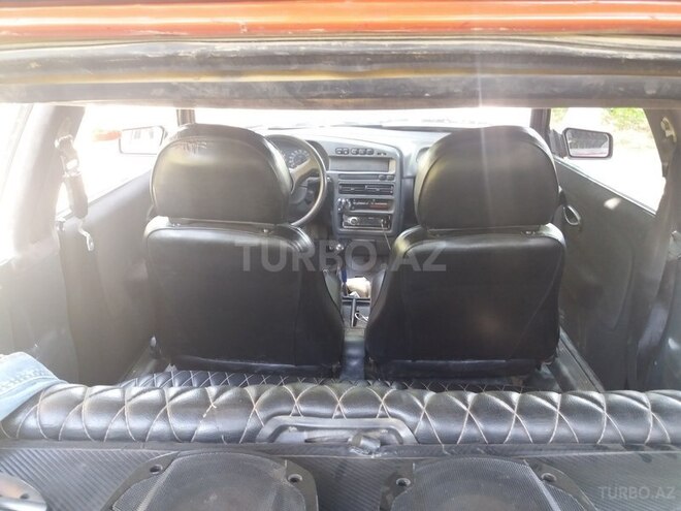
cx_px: 340
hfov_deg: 63.4
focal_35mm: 28
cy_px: 256
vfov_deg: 49.7
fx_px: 551
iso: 160
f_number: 1.9
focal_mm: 3.7
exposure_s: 1/17
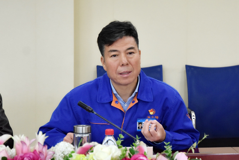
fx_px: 498
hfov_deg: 27.0
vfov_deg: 18.2
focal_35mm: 75
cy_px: 80
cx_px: 120
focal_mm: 50
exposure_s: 1/125
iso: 1250
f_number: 5.3
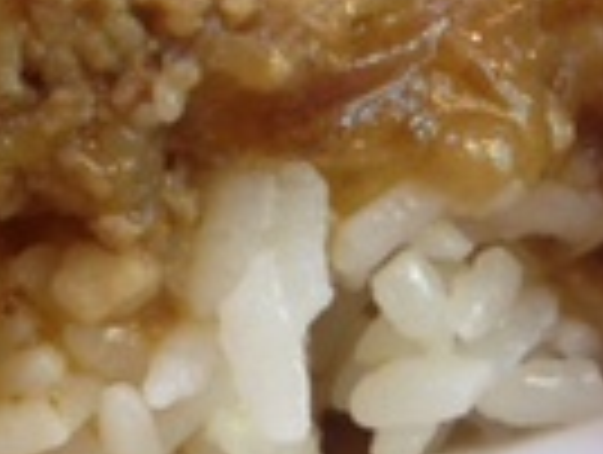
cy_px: -56
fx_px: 2146
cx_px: -27
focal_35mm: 123
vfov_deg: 11.9
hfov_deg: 15.6
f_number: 2.4
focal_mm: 4.13
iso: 80
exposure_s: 1/20
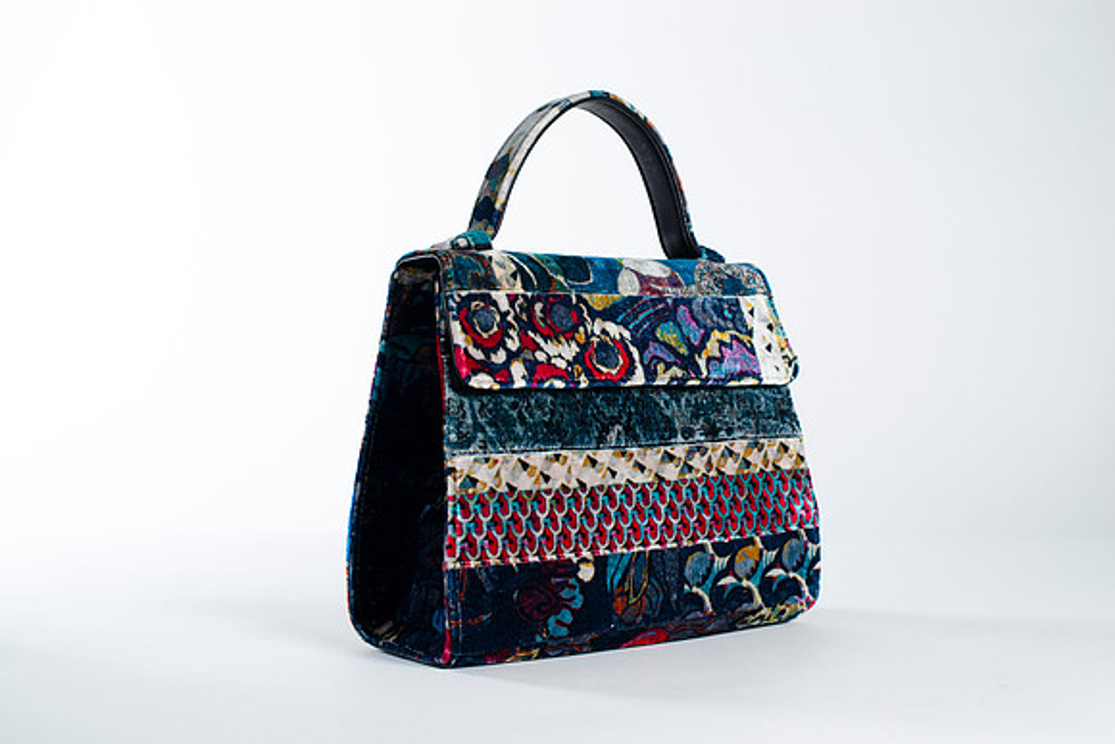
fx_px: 1549
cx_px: 558
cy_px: 372
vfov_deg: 27.0
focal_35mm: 50
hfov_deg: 39.6
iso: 200
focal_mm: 50
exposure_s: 1/200
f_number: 7.1
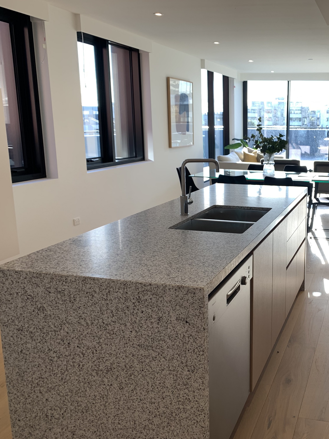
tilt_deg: -12.9
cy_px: 218
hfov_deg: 38.8
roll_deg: -1.5
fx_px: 443
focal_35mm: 35
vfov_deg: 52.6
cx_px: 273
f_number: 1.8
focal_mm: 4.25
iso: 50
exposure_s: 1/100
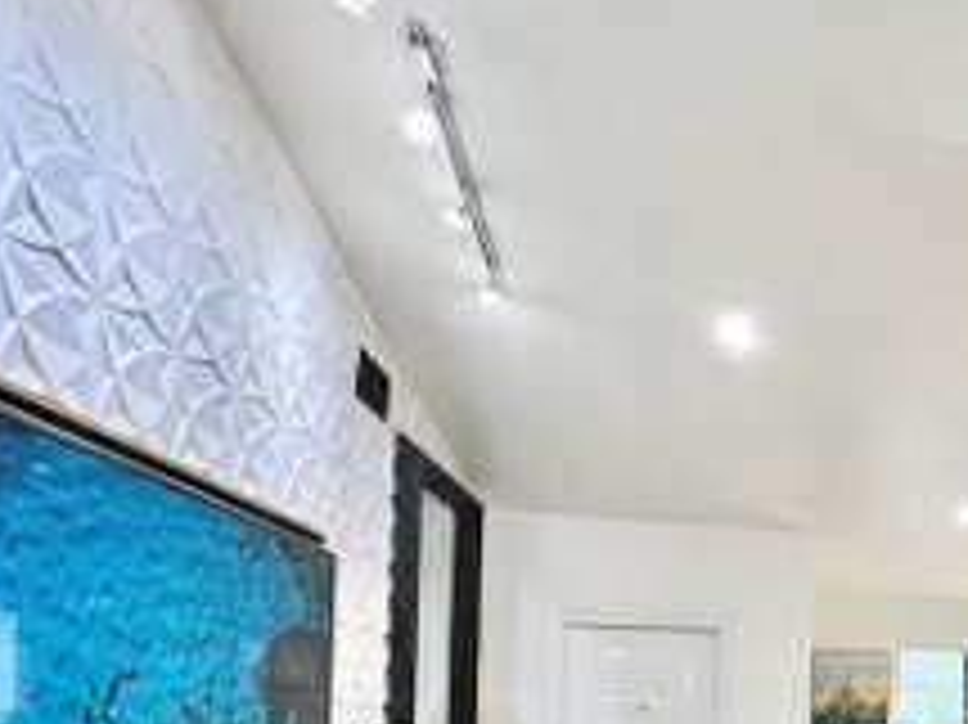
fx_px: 811
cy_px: 693
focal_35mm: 29
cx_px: 1031
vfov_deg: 42.8
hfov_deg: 47.4
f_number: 1.8
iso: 160
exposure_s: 1/120
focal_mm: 1.57
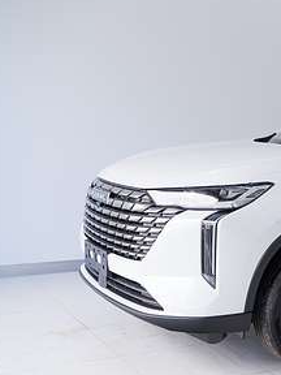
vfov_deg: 28.6
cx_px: 381
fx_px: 736
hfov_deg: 19.6
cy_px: 201
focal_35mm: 68
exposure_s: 1/100
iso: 125
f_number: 4
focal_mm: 34
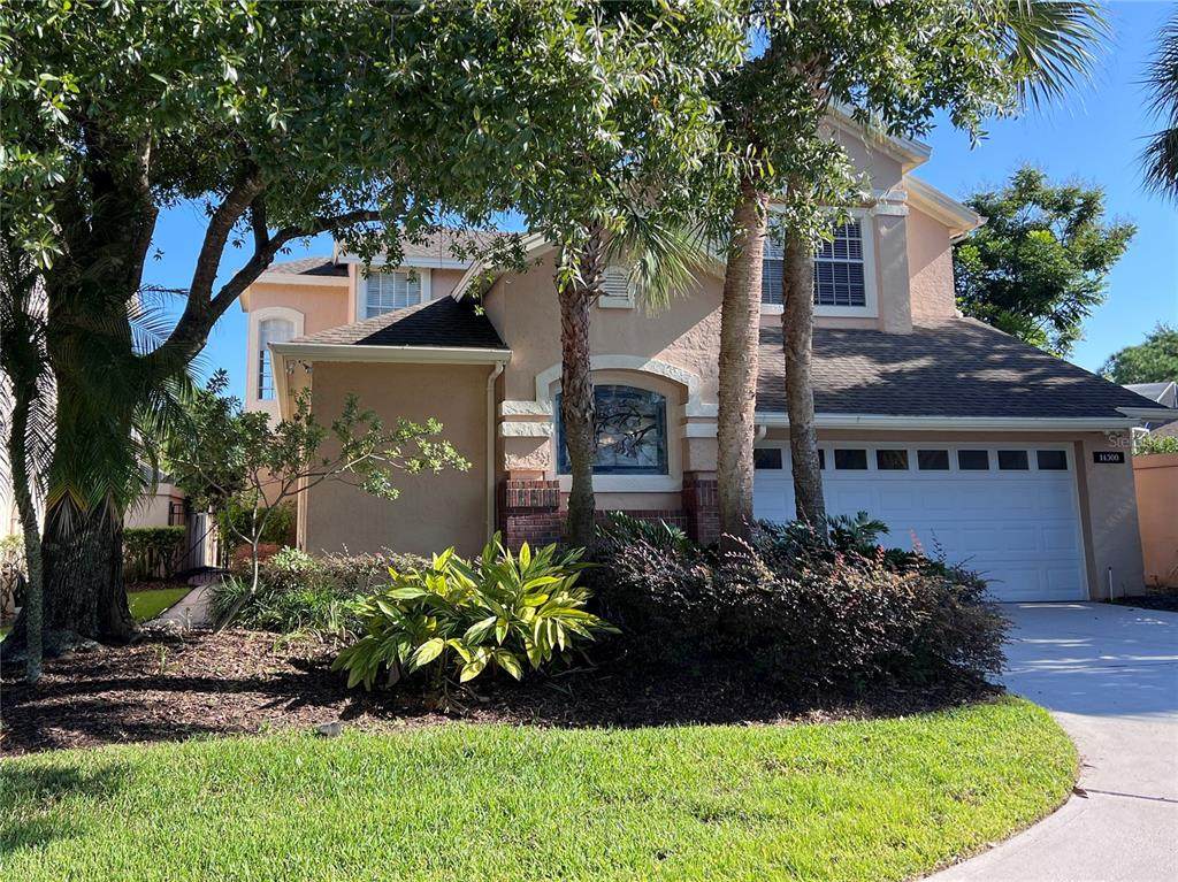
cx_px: 589
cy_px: 441
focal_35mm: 26
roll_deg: +0.6
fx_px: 884
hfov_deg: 67.3
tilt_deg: +10.7
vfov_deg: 53.0
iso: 50
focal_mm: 5.7
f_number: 1.5
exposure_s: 1/1159
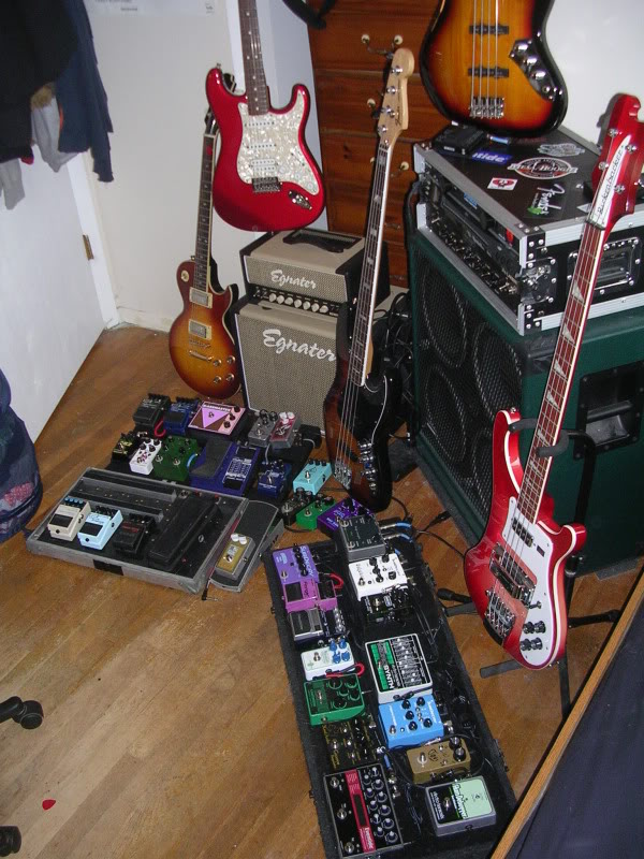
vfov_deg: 49.0
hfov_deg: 37.7
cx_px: 322
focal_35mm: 38
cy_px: 430
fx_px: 943
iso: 124
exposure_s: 1/60.1
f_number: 2.8
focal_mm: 5.8
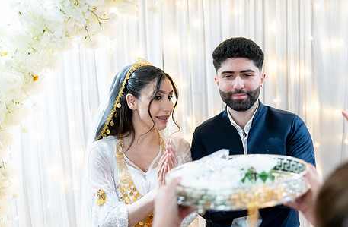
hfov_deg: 39.5
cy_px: 118
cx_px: 225
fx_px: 481
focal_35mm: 50
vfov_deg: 26.7
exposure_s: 1/160
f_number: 2
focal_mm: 35
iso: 3200
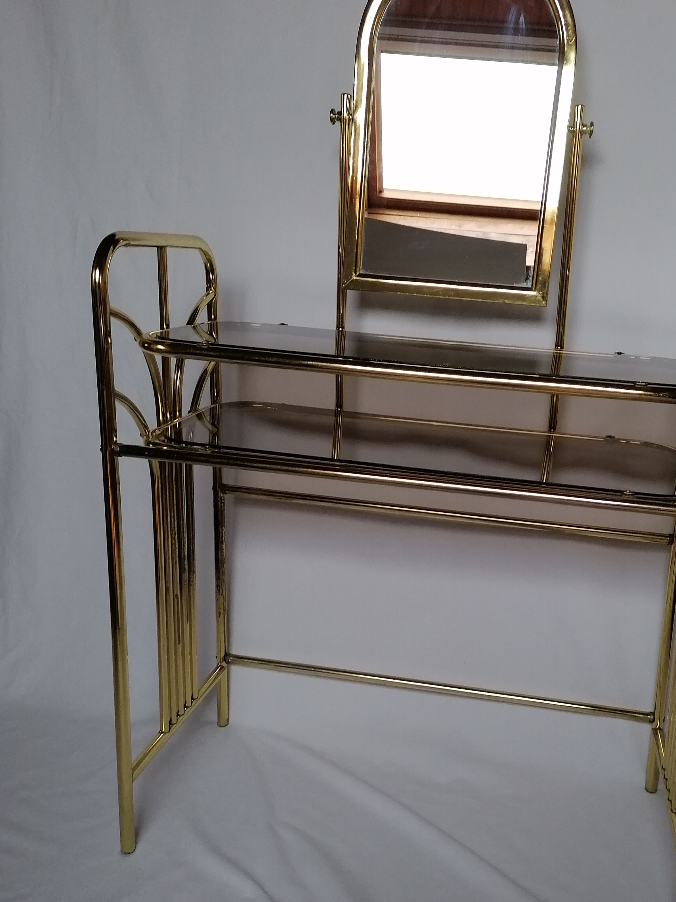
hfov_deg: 41.5
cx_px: 418
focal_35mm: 34
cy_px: 492
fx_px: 885
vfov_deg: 53.9
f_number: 1.8
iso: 125
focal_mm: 4.75
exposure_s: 1/100
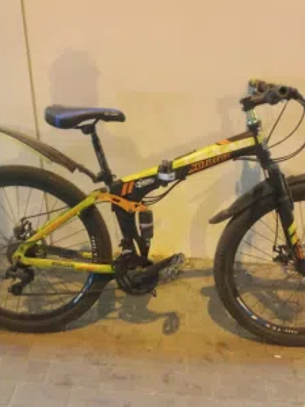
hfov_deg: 39.7
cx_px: 156
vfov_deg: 51.3
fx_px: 423
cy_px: 222
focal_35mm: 36
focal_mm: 4
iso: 1250
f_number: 1.8
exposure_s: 1/14.3
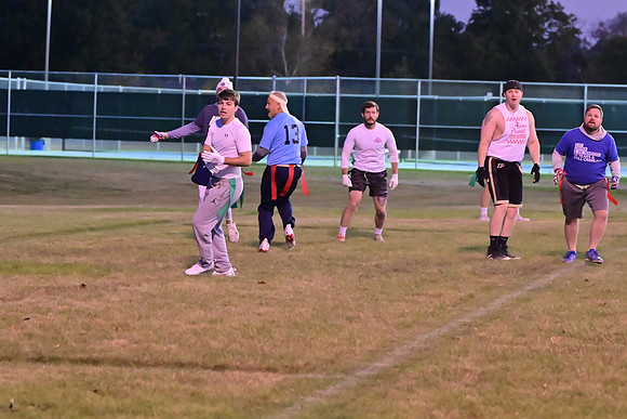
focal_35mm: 150
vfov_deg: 9.2
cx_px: 314
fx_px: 2613
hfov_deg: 13.7
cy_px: 210
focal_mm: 100
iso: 6400
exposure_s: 1/400
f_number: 4
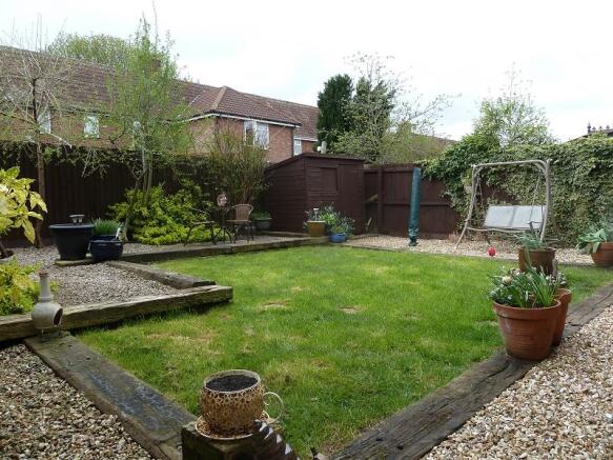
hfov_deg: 69.4
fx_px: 443
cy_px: 230
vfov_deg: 54.9
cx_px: 306
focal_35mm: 25
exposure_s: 1/125
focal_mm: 4.1
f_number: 4
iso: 80
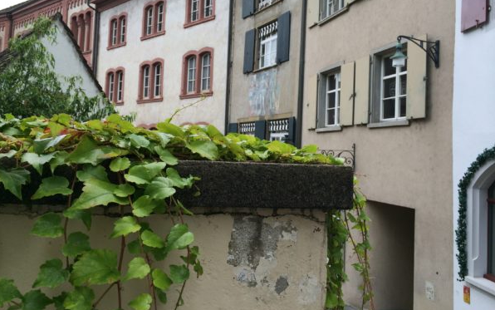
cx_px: 247
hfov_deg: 59.6
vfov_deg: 39.3
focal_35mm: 32
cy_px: 128
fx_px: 432
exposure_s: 1/471
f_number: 2.2
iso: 32
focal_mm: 4.12
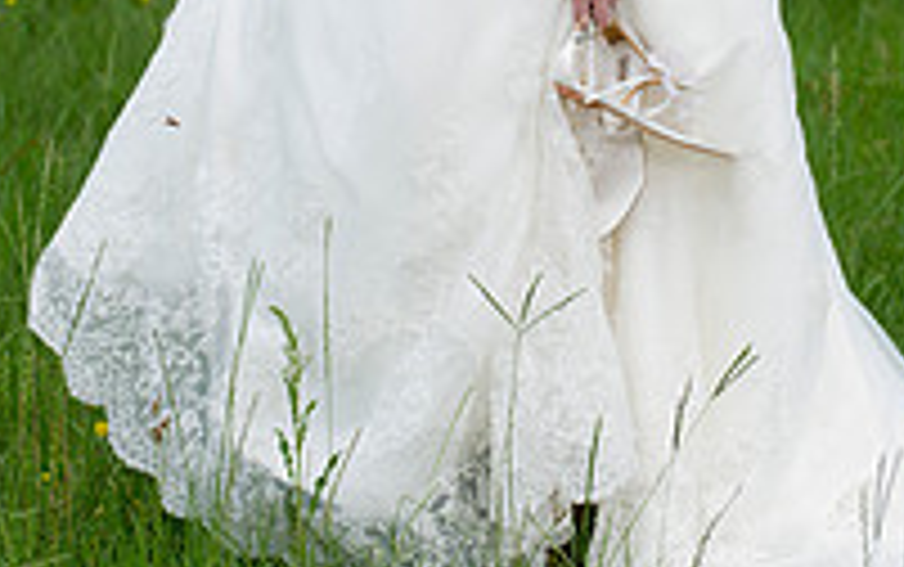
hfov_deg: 7.7
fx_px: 6732
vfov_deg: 4.8
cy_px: -108
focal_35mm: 273
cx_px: 492
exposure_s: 1/1000
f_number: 3.5
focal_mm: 120
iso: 500
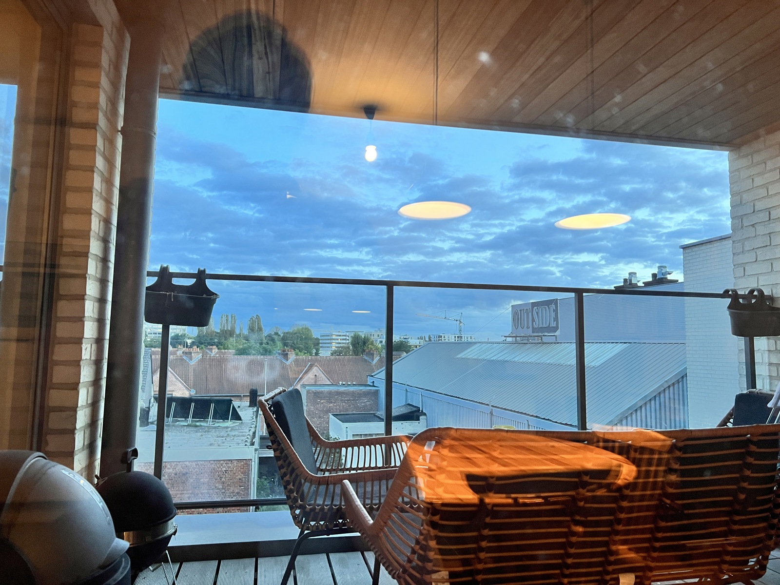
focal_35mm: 26
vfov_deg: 53.1
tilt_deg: +5.1
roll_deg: -1.3
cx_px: 390
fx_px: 586
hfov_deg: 67.3
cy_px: 292
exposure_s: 1/50
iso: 80
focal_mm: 5.7
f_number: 1.5
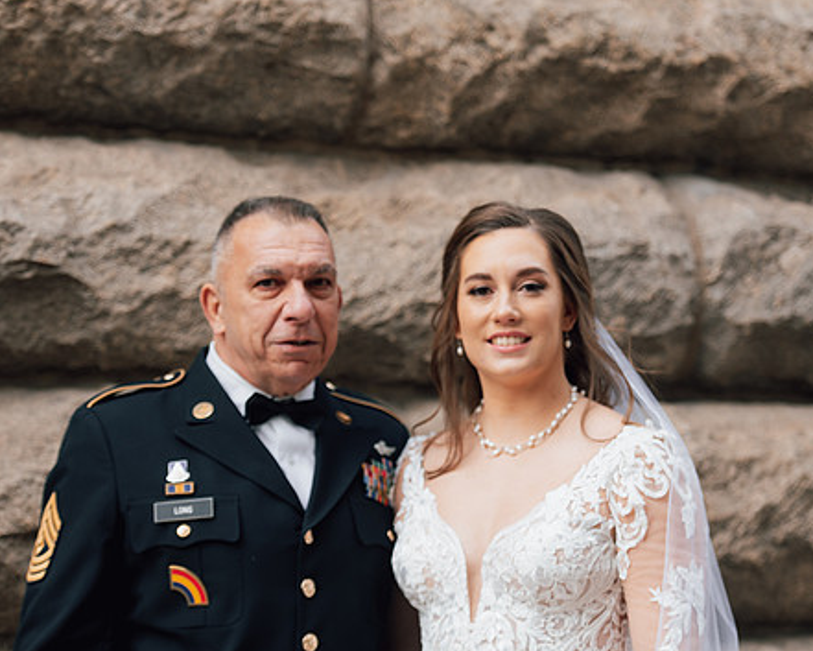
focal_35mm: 121
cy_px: 335
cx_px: 444
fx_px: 2912
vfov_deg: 12.8
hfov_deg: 15.9
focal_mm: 98
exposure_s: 1/200
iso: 160
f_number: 2.8
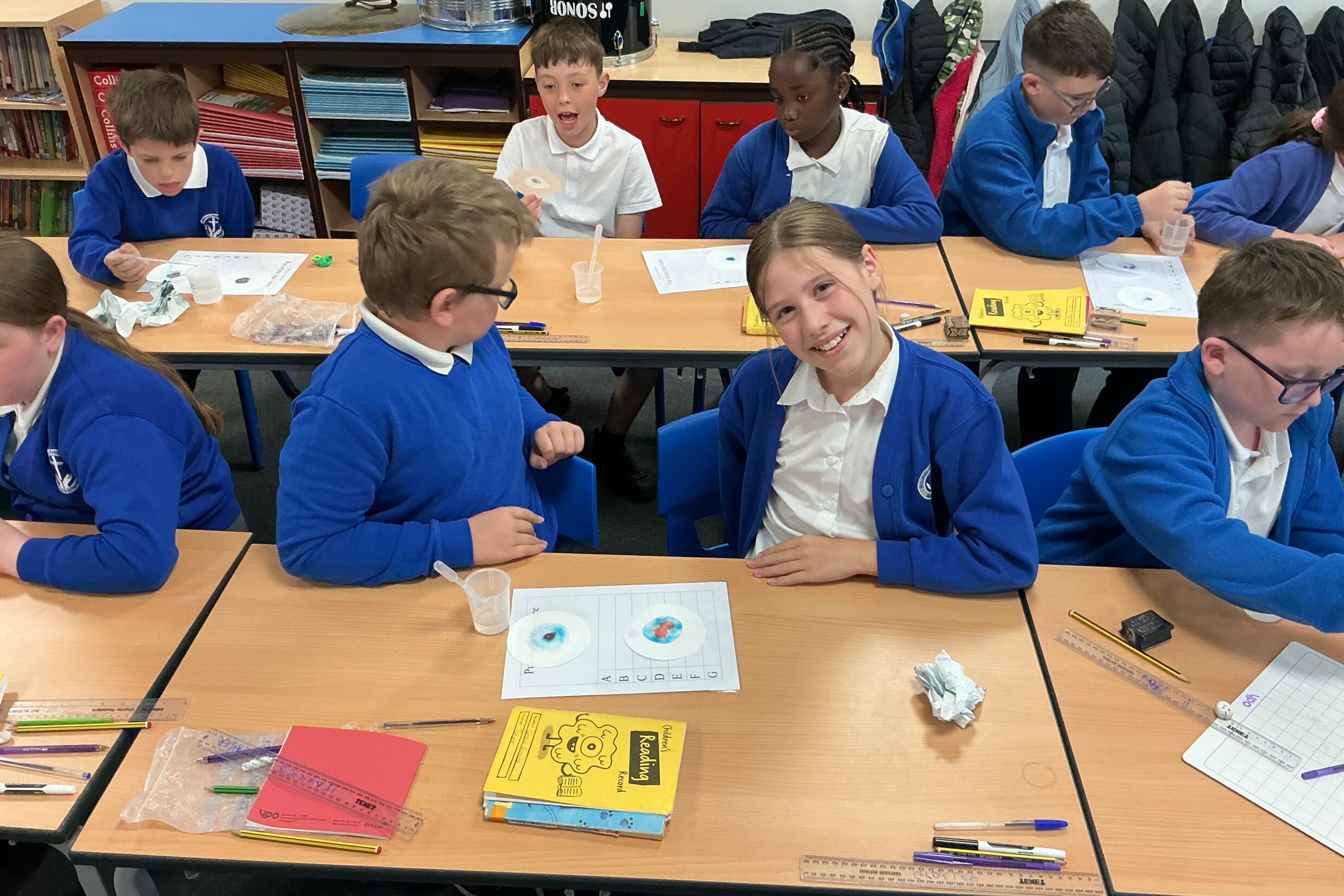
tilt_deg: -35.0
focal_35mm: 31
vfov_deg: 42.3
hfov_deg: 60.3
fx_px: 1157
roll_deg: +0.6
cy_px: 489
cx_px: 675
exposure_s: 1/60
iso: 100
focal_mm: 3
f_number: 1.8
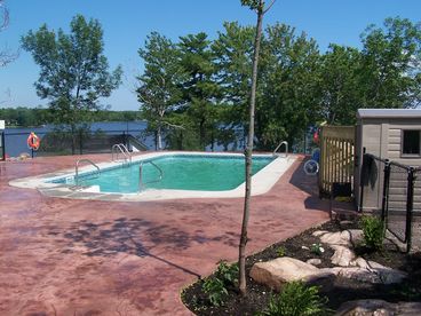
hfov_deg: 49.0
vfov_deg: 37.7
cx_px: 210
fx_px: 462
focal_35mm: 38
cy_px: 158
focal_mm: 6.3
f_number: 5.6
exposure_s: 1/350
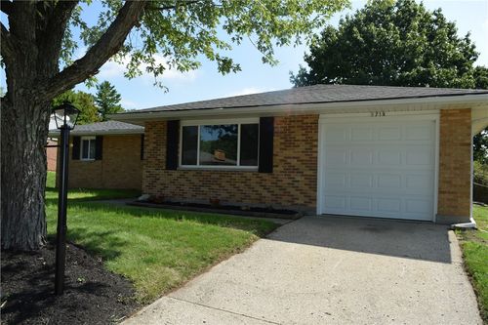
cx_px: 244
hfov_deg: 67.4
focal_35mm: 27
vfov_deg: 47.9
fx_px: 366
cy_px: 162
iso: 100
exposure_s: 1/200
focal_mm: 18
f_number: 8
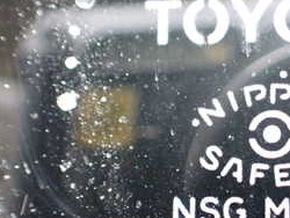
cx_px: 284
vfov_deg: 20.4
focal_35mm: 72
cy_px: 152
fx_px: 604
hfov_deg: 25.8
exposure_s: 1/125
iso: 500
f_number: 2.3
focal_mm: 5.4
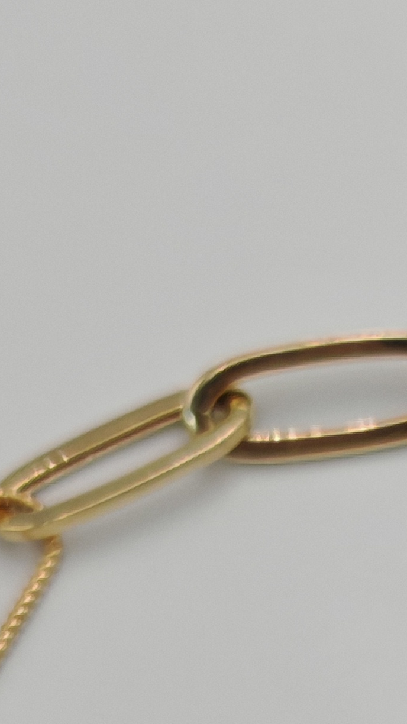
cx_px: 537
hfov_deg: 4.9
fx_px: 4761
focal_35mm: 248
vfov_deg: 8.5
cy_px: 1050
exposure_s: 1/400
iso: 50
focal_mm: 6.83
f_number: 2
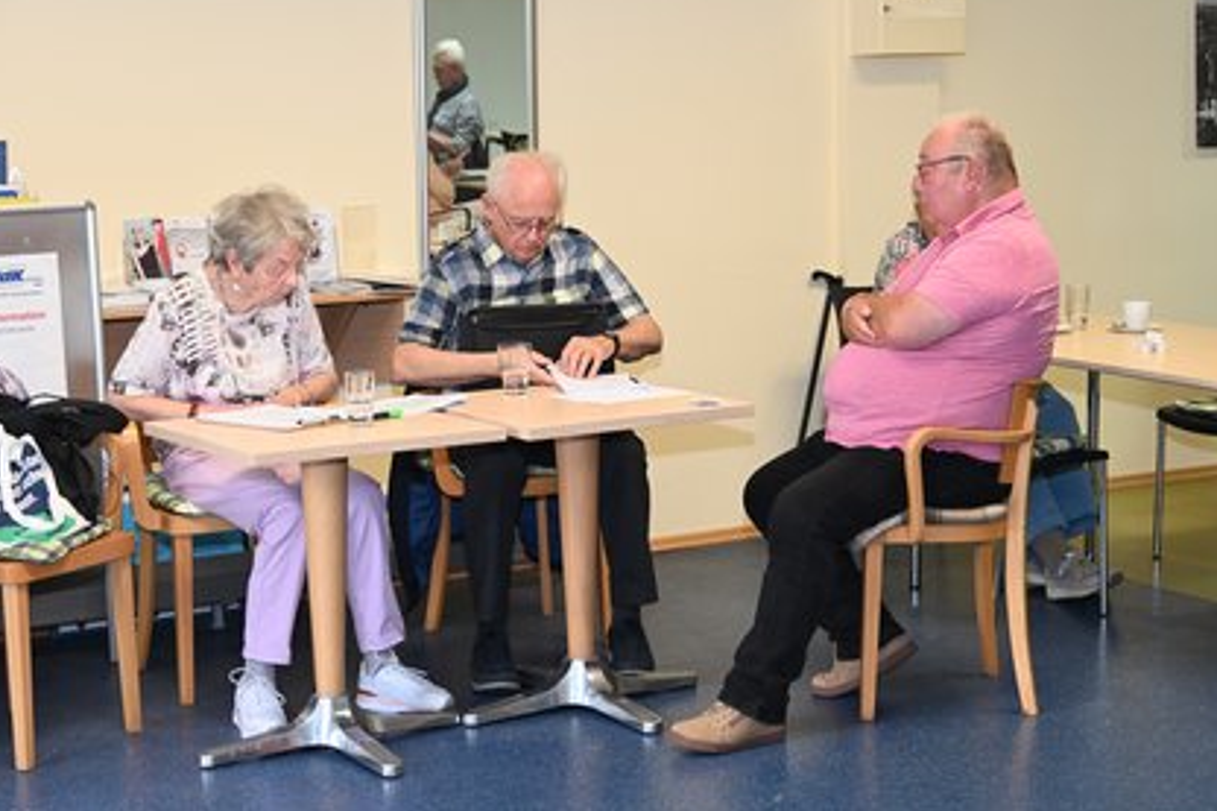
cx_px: 608
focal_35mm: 73
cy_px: 406
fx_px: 2467
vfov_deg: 18.7
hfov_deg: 27.7
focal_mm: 66
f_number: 6
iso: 1250
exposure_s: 1/60
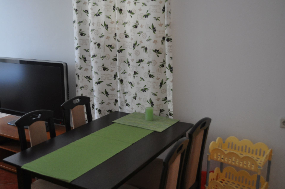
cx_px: 142
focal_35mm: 39
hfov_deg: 49.6
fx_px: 308
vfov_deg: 34.1
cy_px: 94
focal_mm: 26
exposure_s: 1/50
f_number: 4.2
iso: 800
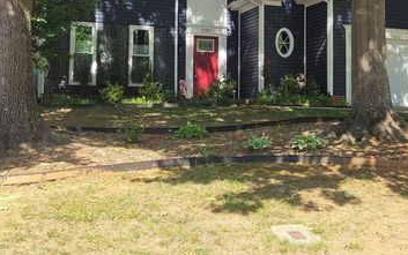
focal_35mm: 52
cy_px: 72
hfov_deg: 38.8
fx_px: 578
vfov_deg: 24.7
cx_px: 208
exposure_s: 1/868
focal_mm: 5.4
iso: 40
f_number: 1.8
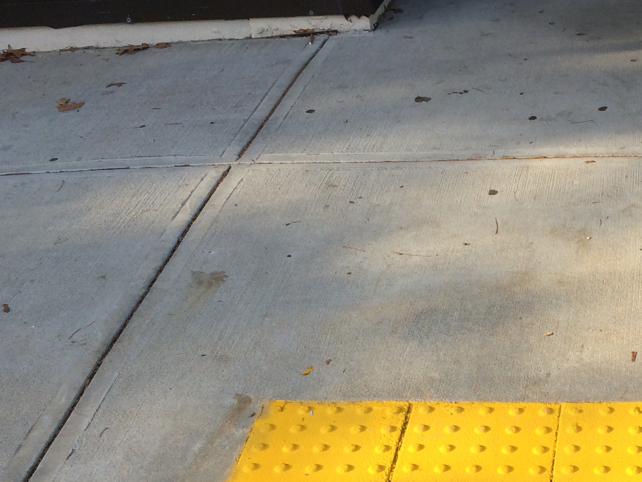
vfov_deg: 21.2
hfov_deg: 27.6
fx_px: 1261
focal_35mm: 68
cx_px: 573
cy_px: 431
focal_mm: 4.12
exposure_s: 1/500
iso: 32
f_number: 2.2
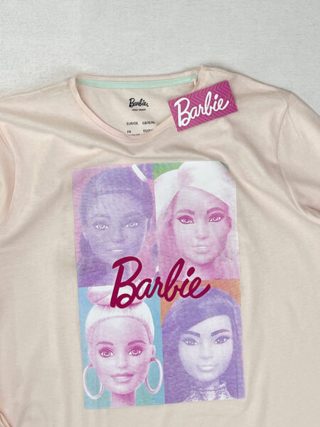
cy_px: 214
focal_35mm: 25
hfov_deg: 54.9
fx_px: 308
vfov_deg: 69.4
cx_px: 160
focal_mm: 5.1
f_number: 1.6
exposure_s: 1/284
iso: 32
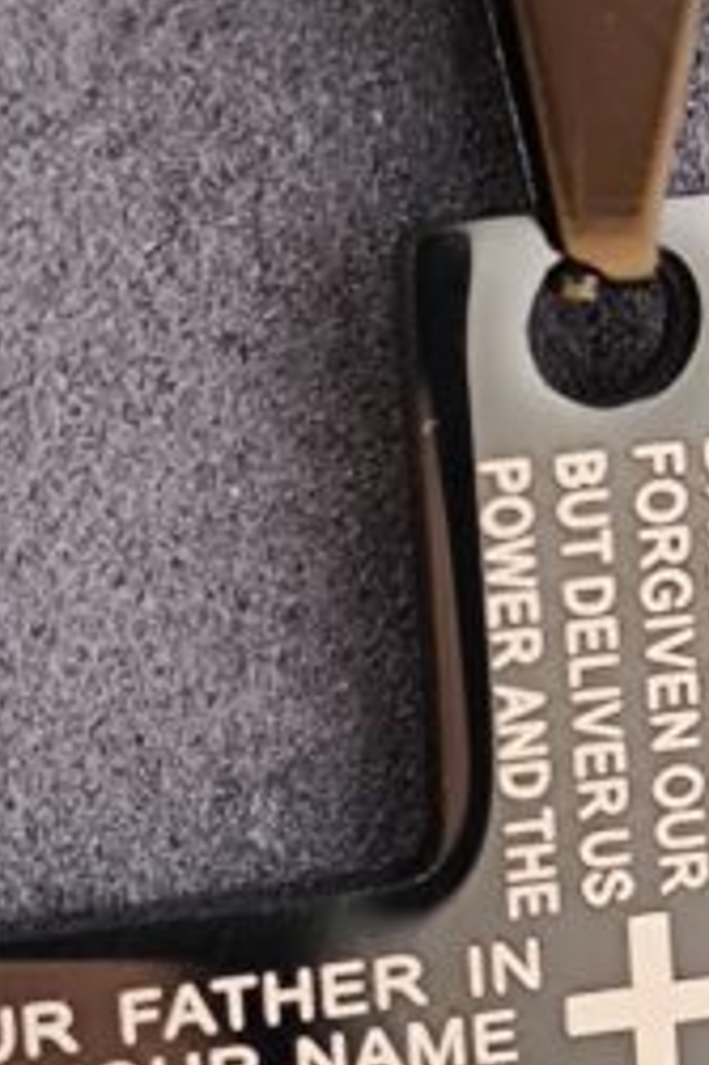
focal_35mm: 212
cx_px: 620
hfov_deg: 6.5
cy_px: 929
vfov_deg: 9.7
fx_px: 6271
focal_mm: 6.92
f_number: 1.9
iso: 50
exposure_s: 1/379
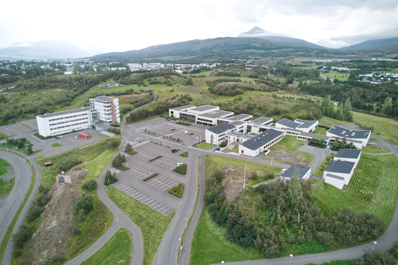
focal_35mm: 22
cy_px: 132
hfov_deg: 78.6
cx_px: 199
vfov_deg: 57.2
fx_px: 243
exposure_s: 1/1250
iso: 100
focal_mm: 8.4
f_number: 2.8
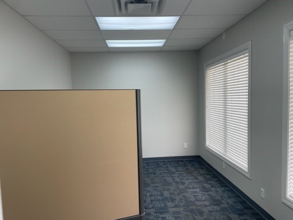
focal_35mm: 26
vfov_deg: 53.1
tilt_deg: -3.3
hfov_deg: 67.3
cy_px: 110
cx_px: 146
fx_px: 220
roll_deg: +2.9
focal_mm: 4.2
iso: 32
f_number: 1.6
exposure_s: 1/221
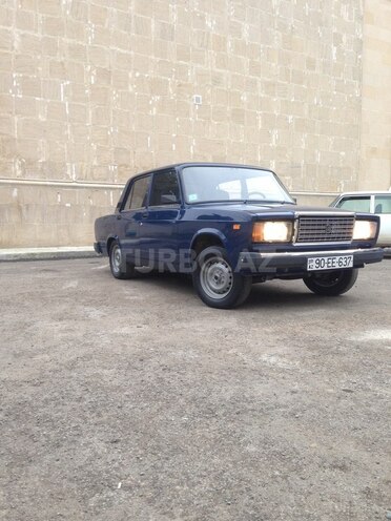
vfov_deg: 55.4
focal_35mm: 33
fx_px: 497
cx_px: 196
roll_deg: -1.7
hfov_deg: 42.9
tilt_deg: -4.4
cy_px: 260
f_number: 2.4
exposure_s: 1/40
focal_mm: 4.12
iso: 50
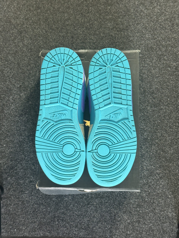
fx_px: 331
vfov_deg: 39.7
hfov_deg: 30.3
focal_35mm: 48
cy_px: 119
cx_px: 90
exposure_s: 1/50
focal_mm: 6.86
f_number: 1.78
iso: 250
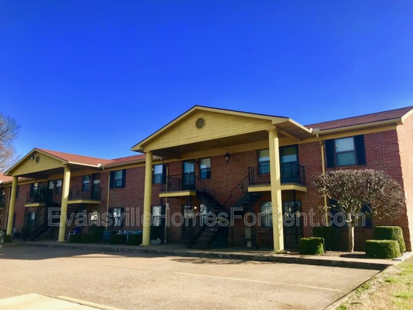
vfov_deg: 49.7
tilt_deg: +11.5
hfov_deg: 63.4
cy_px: 155
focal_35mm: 28
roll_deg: +0.4
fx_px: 334
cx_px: 206
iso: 20
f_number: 1.8
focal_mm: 3.99
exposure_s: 1/1330
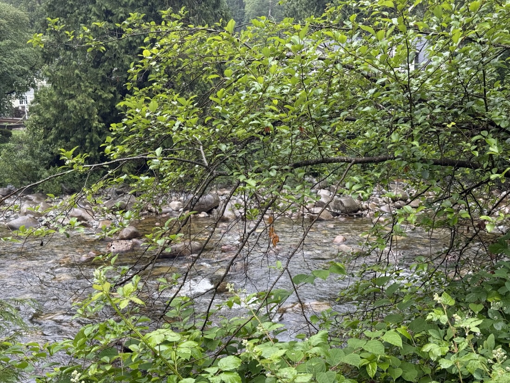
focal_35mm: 48
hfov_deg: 39.6
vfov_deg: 30.3
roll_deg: +2.3
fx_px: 707
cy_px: 192
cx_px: 255
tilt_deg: -10.5
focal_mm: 6.76
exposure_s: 1/340
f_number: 1.78
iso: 80
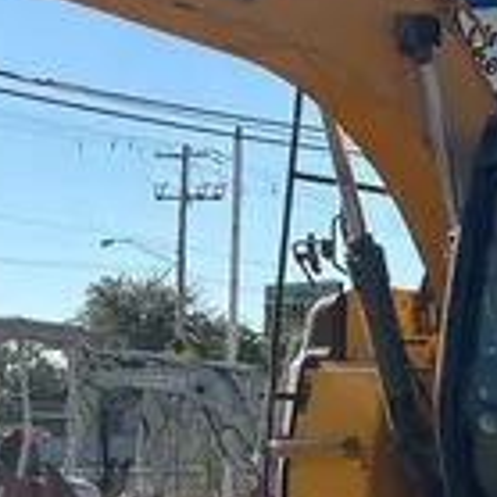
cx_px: 300
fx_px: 1965
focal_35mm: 121
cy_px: 452
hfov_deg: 14.4
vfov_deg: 14.3
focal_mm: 5.7
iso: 50
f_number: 1.5
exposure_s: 1/5319
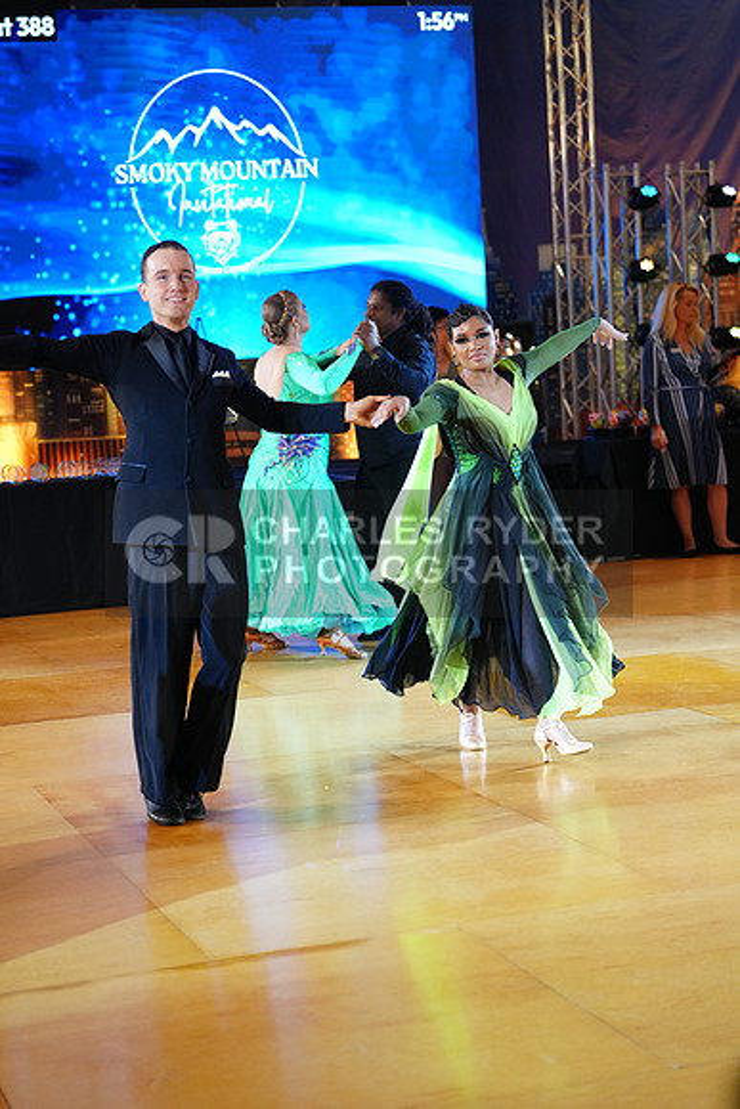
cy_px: 554
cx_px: 370
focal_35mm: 70
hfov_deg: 19.5
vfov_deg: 28.8
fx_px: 2157
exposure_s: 1/400
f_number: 2.8
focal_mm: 70
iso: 2500
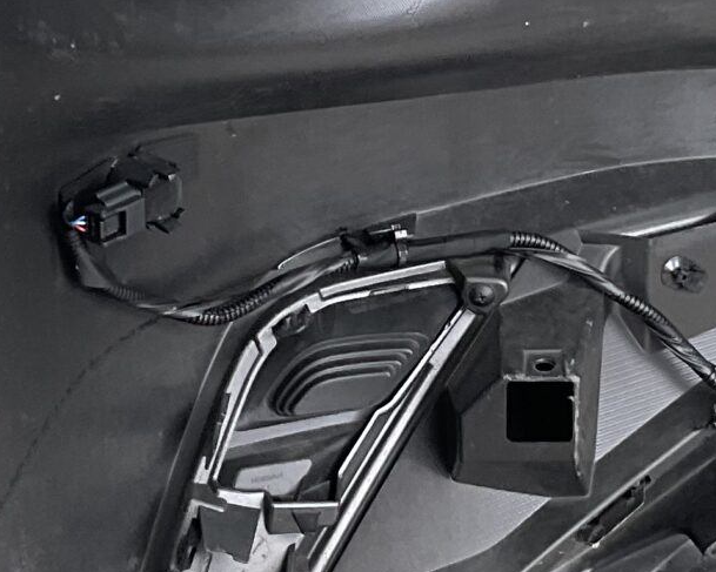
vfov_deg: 13.0
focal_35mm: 119
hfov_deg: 16.1
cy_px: 240
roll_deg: -3.9
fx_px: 2521
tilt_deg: -33.4
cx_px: 494
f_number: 1.8
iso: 25
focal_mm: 3
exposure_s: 1/100
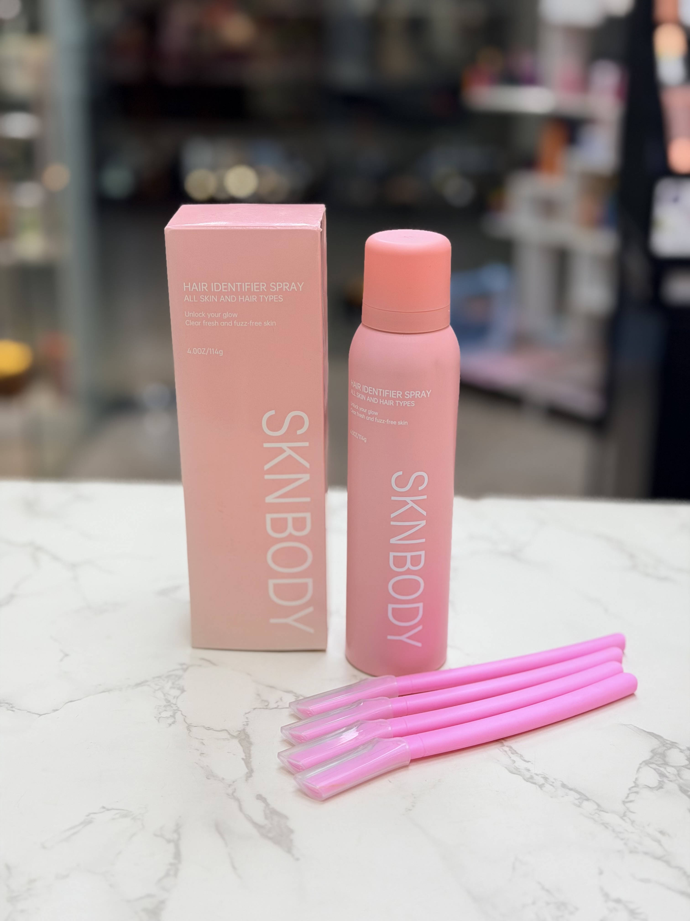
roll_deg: -0.5
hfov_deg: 30.3
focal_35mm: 48
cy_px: 460
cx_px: 345
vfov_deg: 39.7
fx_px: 1276
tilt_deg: -20.8
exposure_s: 1/478
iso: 64
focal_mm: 6.76
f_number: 1.78
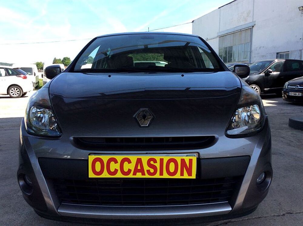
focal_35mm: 32
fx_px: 280
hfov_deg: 56.9
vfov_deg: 44.0
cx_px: 152
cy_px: 113
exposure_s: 1/561
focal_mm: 3.3
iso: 32
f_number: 2.4
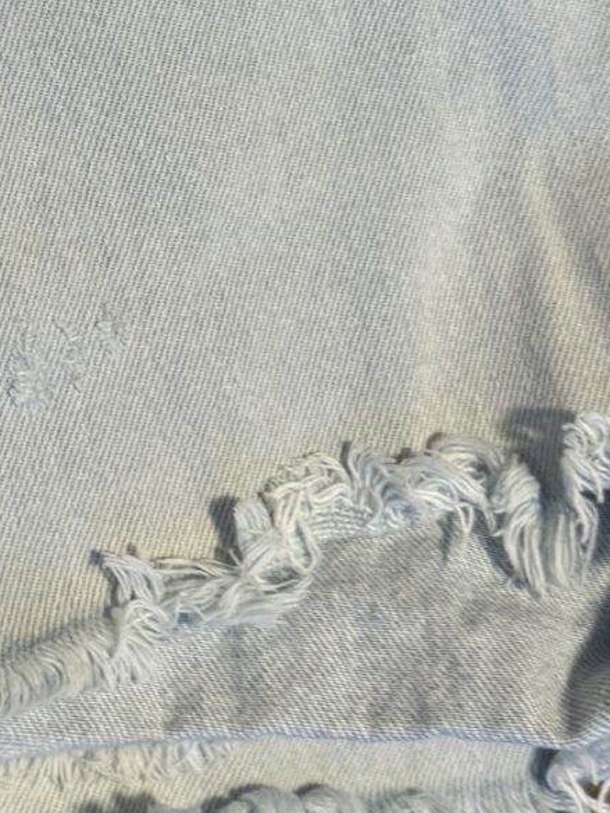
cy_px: 111
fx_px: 1973
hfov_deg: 17.3
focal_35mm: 84
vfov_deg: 22.8
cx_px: 29
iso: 160
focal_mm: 6.76
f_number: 1.78
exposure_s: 1/60
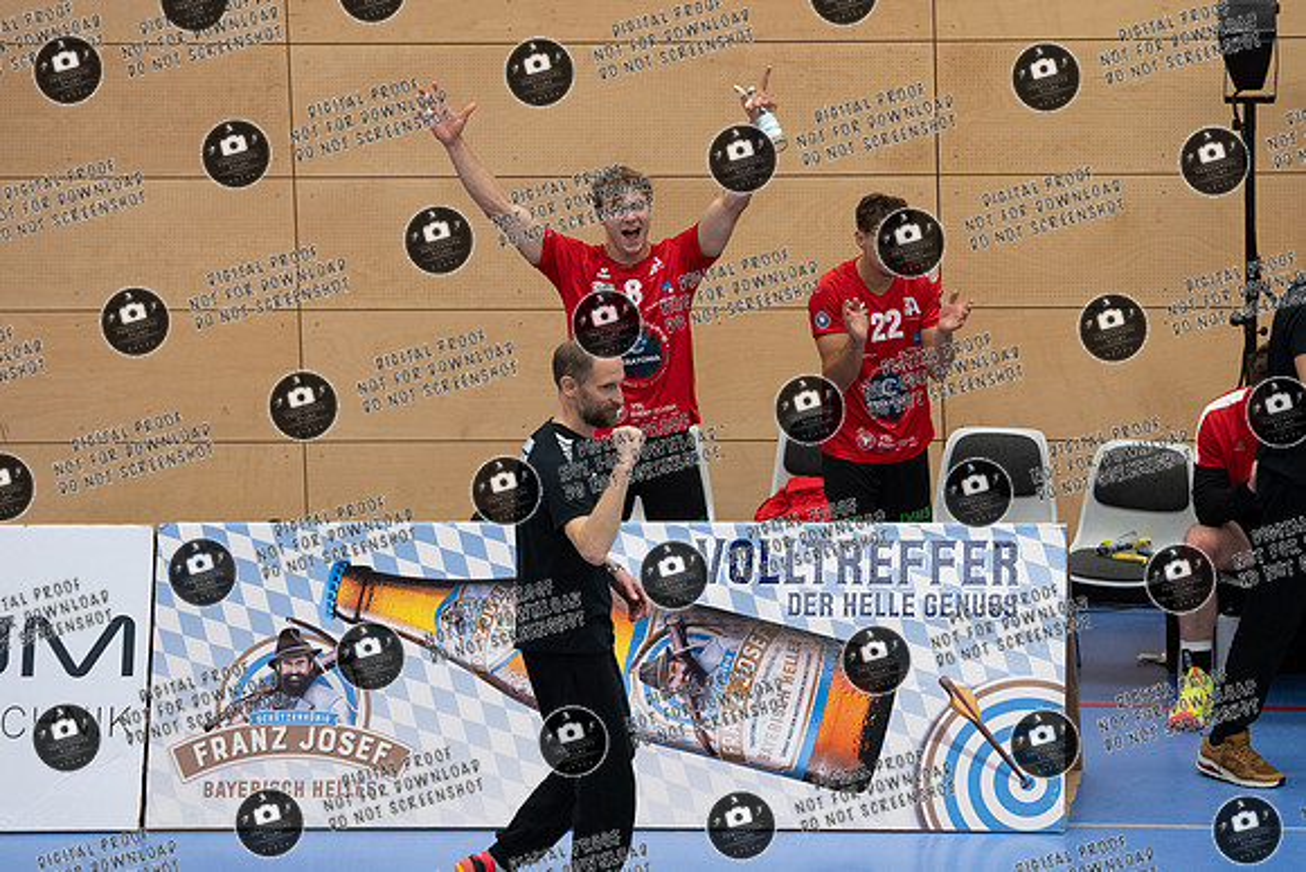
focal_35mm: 230
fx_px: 8341
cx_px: 732
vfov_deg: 6.0
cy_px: 315
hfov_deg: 9.0
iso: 2800
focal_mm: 180
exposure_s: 1/1250
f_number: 3.5
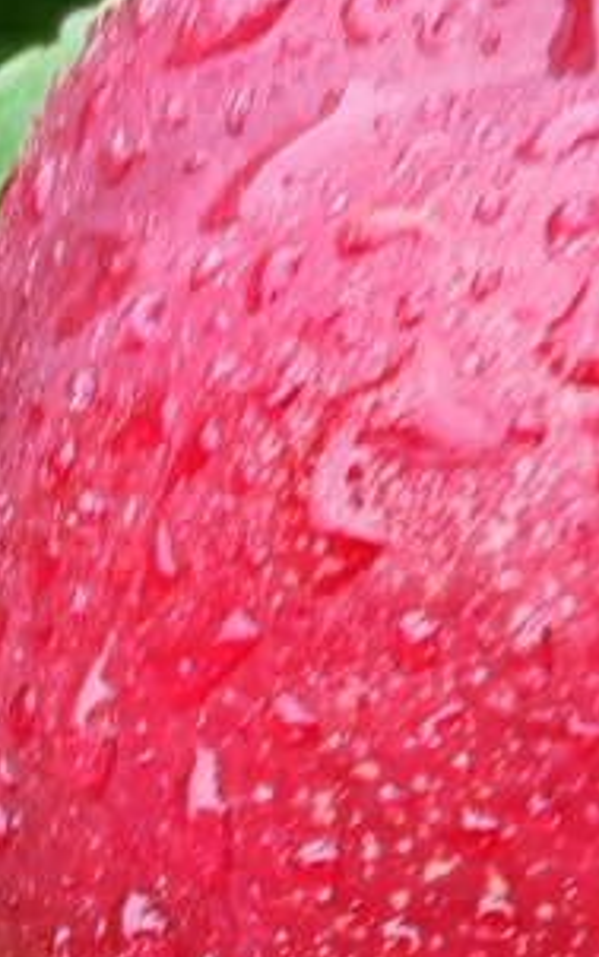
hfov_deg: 12.4
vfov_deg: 20.2
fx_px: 2636
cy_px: 841
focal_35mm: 101
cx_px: 856
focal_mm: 1.96
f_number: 2.2
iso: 125
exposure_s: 1/50
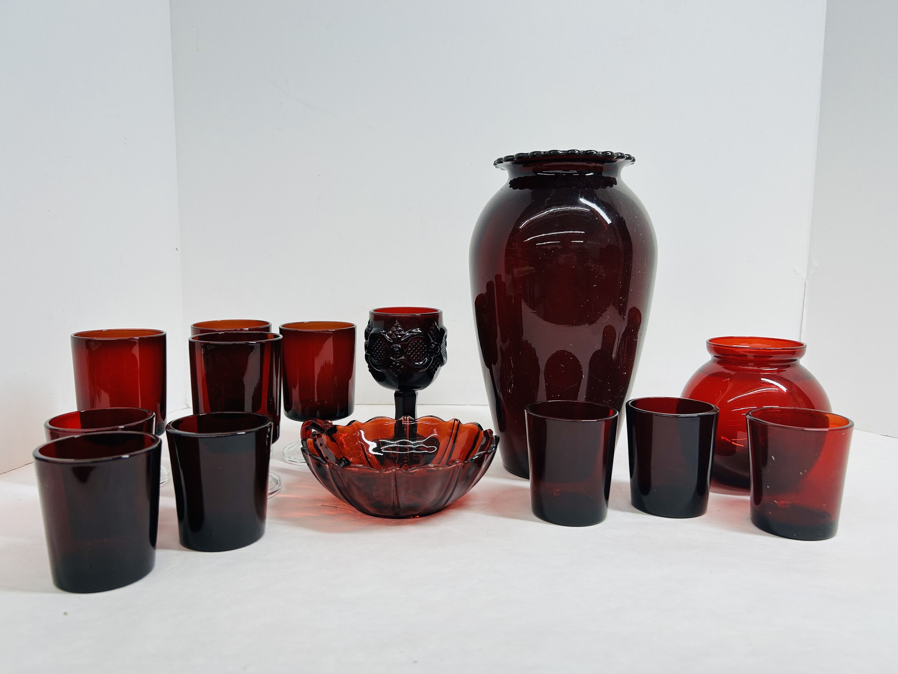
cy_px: 337
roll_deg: -0.5
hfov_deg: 67.3
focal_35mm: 26
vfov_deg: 53.1
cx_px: 449
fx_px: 674
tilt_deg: -8.5
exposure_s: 1/351
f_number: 1.5
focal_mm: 5.7
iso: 50
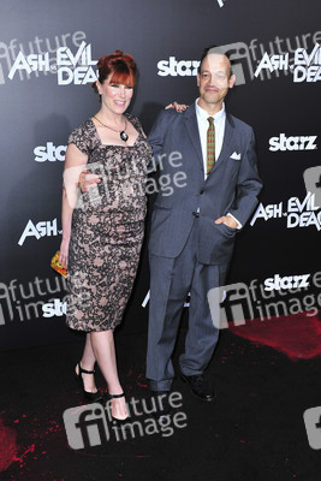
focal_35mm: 38
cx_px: 160
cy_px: 240
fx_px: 508
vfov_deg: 50.7
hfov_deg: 35.1
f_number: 5.6
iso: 500
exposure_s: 1/320
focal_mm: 38
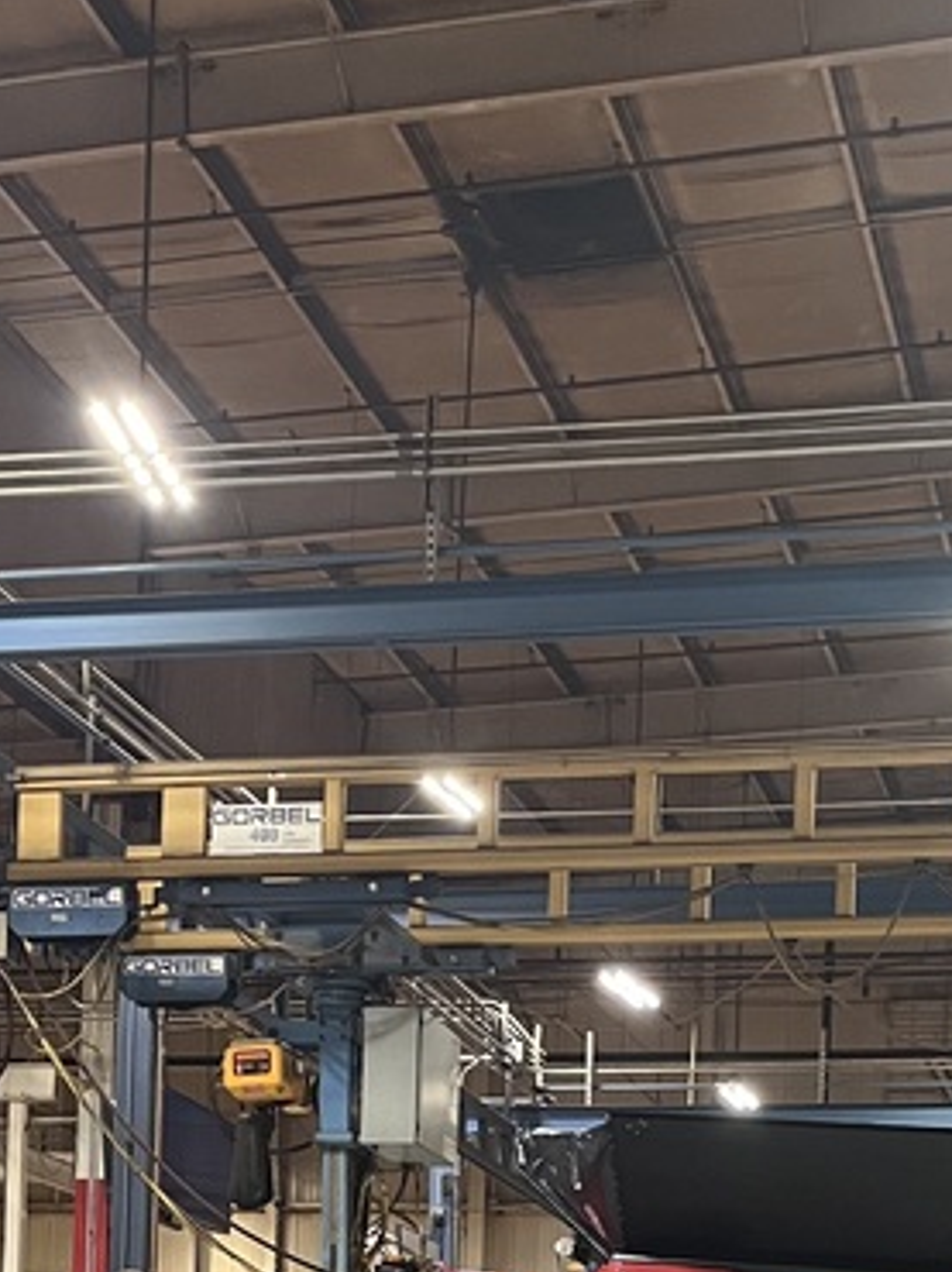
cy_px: 1530
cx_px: 715
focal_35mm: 72
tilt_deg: +2.9
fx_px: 2643
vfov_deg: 24.5
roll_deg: -3.3
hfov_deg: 20.3
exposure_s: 1/60
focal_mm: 5.1
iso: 400
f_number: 1.6
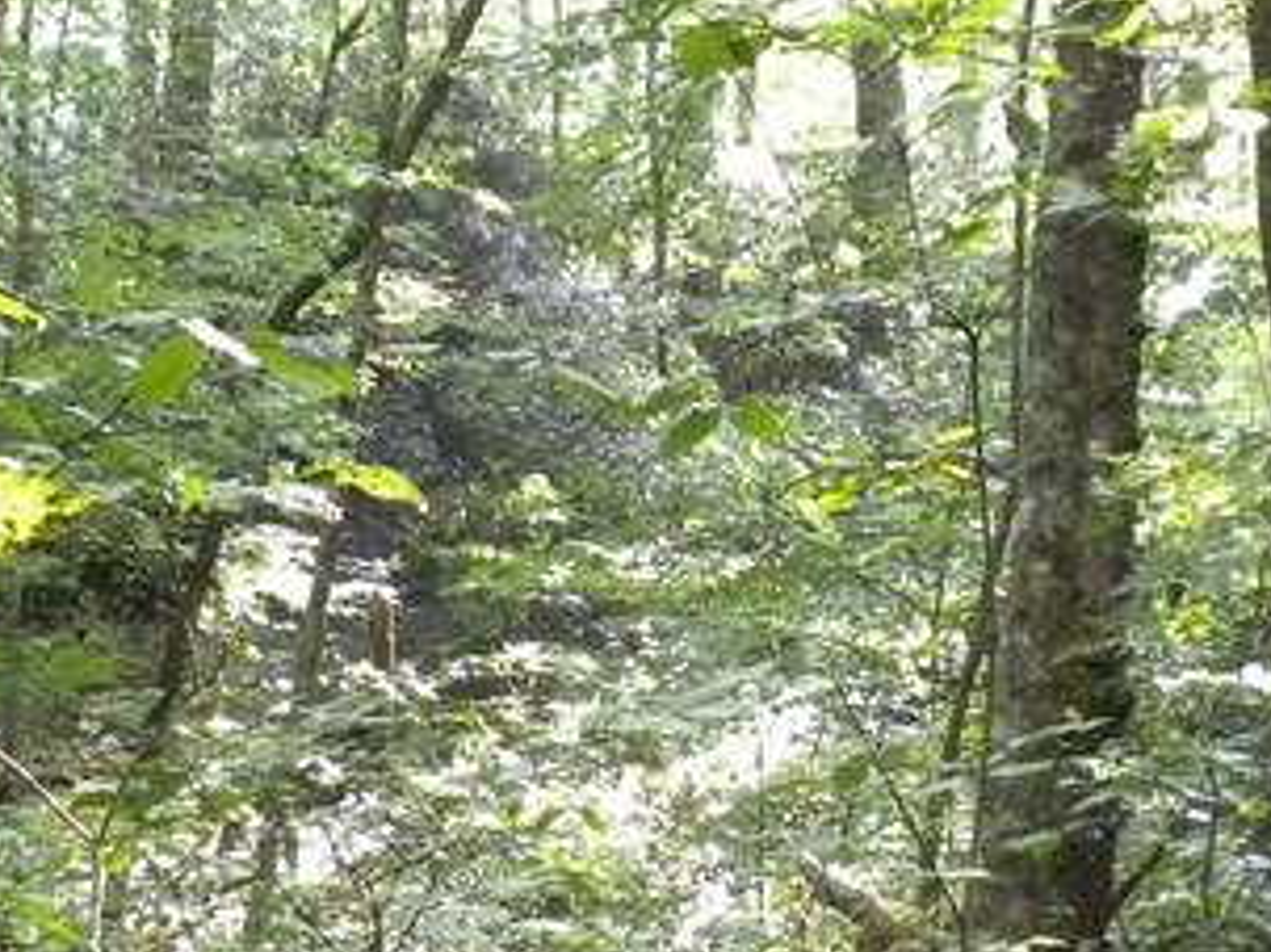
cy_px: 860
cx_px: 554
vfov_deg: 11.8
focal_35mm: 125
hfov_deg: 15.8
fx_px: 4588
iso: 400
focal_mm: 6.6
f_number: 3.5
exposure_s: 1/68.2
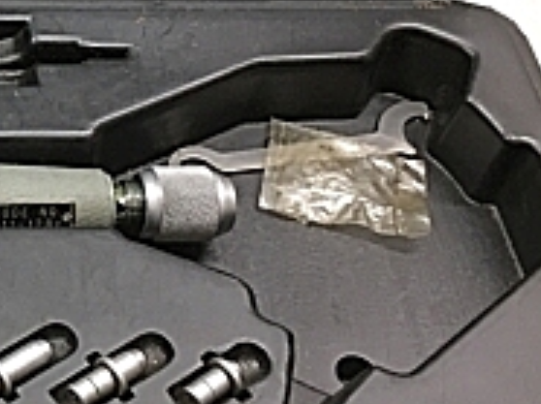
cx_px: -207
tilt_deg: -47.6
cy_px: -6
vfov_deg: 14.5
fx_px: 1561
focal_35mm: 100
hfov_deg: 18.1
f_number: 2.2
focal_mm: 4.15
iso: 40
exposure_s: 1/33
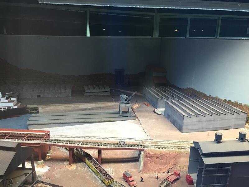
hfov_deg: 61.7
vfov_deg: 48.2
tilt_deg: -14.4
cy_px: 94
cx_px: 124
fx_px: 209
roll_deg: -1.6
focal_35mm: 29
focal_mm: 4.15
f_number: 2.2
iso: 160
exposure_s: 1/33
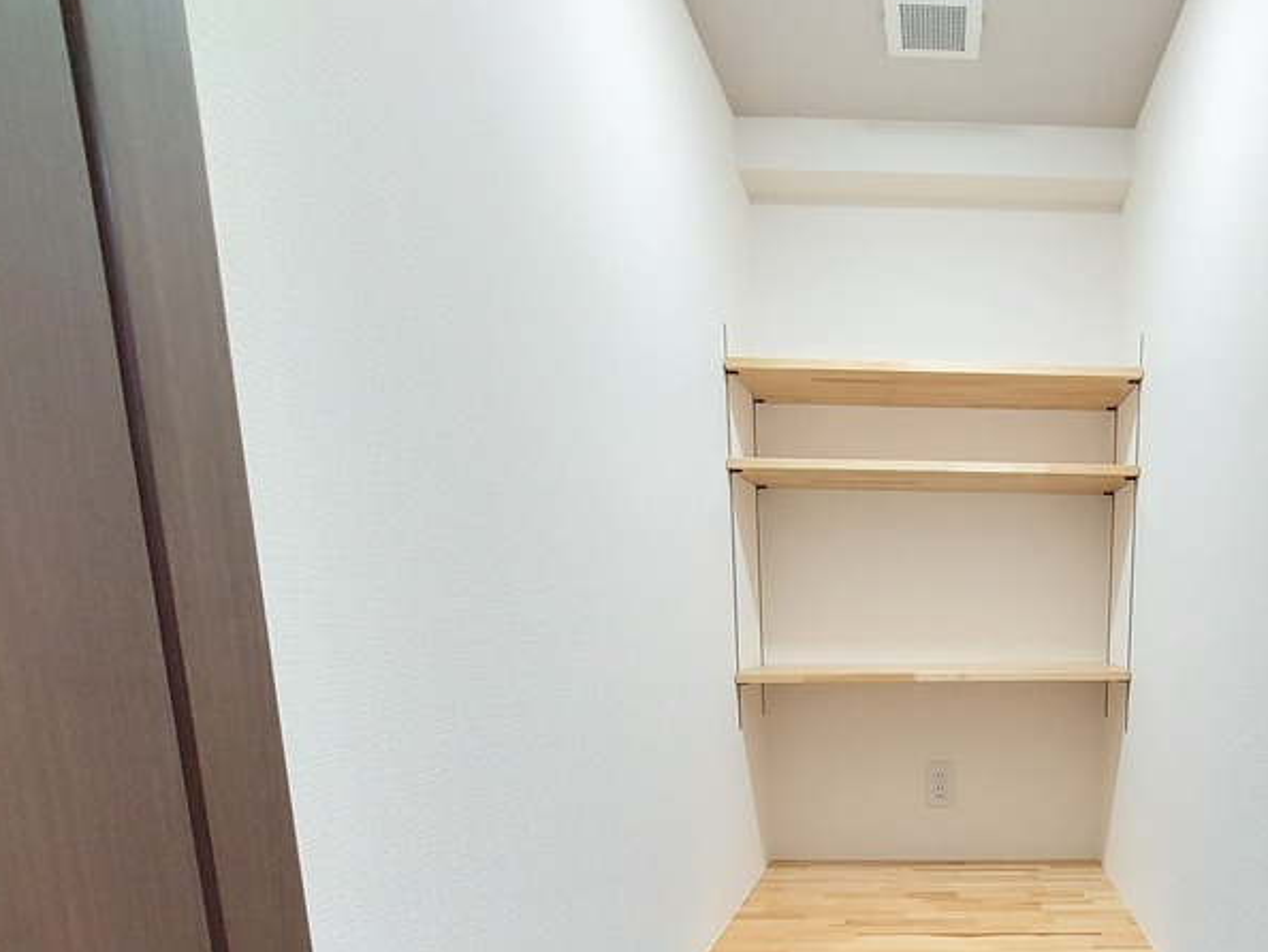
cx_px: 999
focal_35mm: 21
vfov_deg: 58.9
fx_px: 770
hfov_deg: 71.7
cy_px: 751
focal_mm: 1.74
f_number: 2.2
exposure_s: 1/60
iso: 320
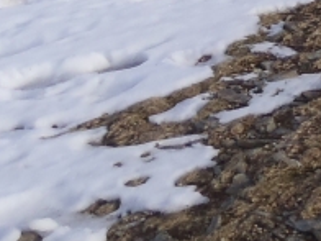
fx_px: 1827
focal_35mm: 197
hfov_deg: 9.9
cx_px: 362
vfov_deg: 7.0
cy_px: -390
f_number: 5
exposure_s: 1/400
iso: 80
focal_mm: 6.53
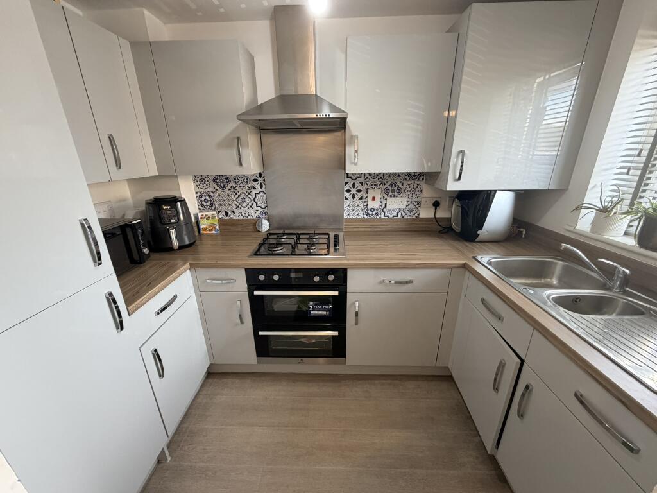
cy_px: 246
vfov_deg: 85.7
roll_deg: +1.3
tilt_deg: -20.7
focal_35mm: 14
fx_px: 266
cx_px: 328
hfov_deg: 102.1
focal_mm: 2.22
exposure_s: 1/100
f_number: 2.2
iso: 320
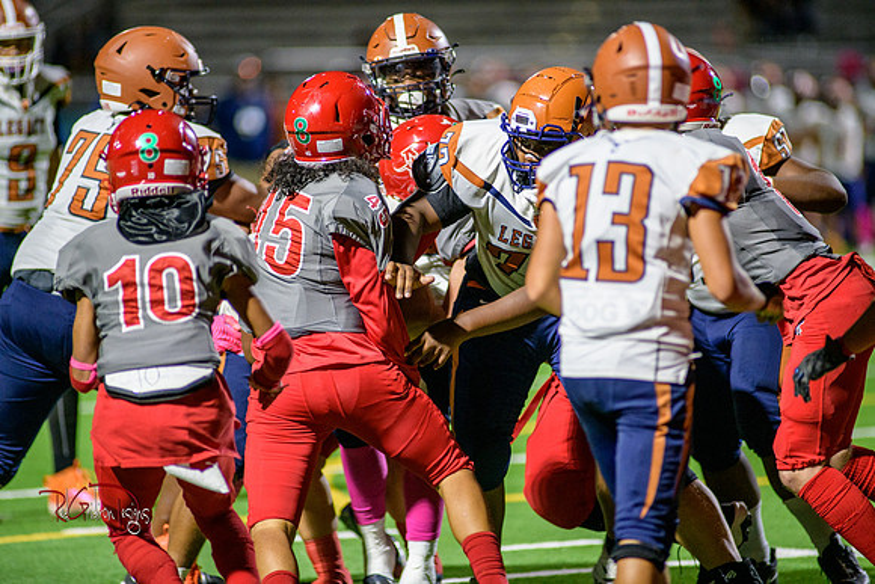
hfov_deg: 6.9
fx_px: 7293
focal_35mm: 300
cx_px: 438
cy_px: 292
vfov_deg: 4.6
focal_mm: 300
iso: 2000
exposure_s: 1/500
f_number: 2.8
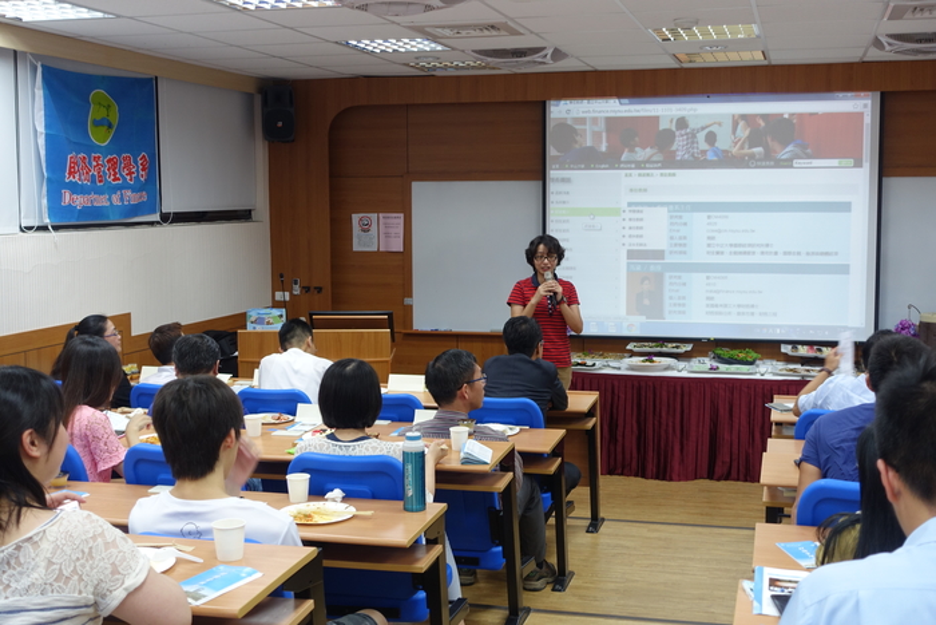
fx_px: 1248
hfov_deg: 41.1
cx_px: 468
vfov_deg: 28.1
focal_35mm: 48
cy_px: 312
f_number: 2.8
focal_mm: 17.49
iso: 200
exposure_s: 1/50
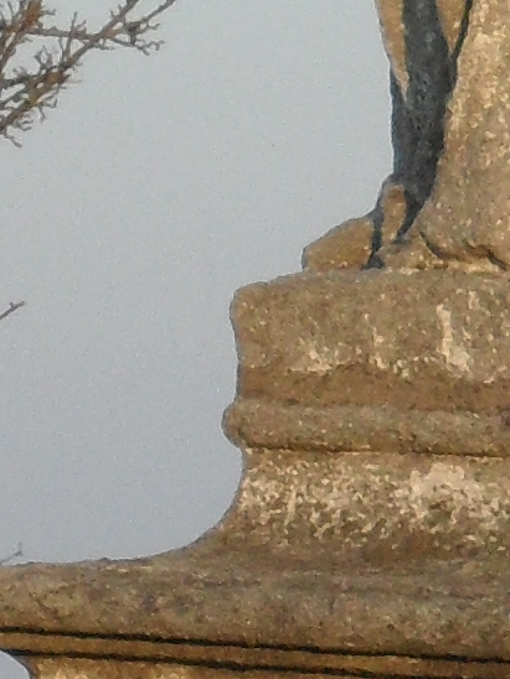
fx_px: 14340
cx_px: 361
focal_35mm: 730
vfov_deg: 2.7
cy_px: 478
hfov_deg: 2.0
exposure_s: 1/250
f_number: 4.4
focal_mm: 16.3
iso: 80
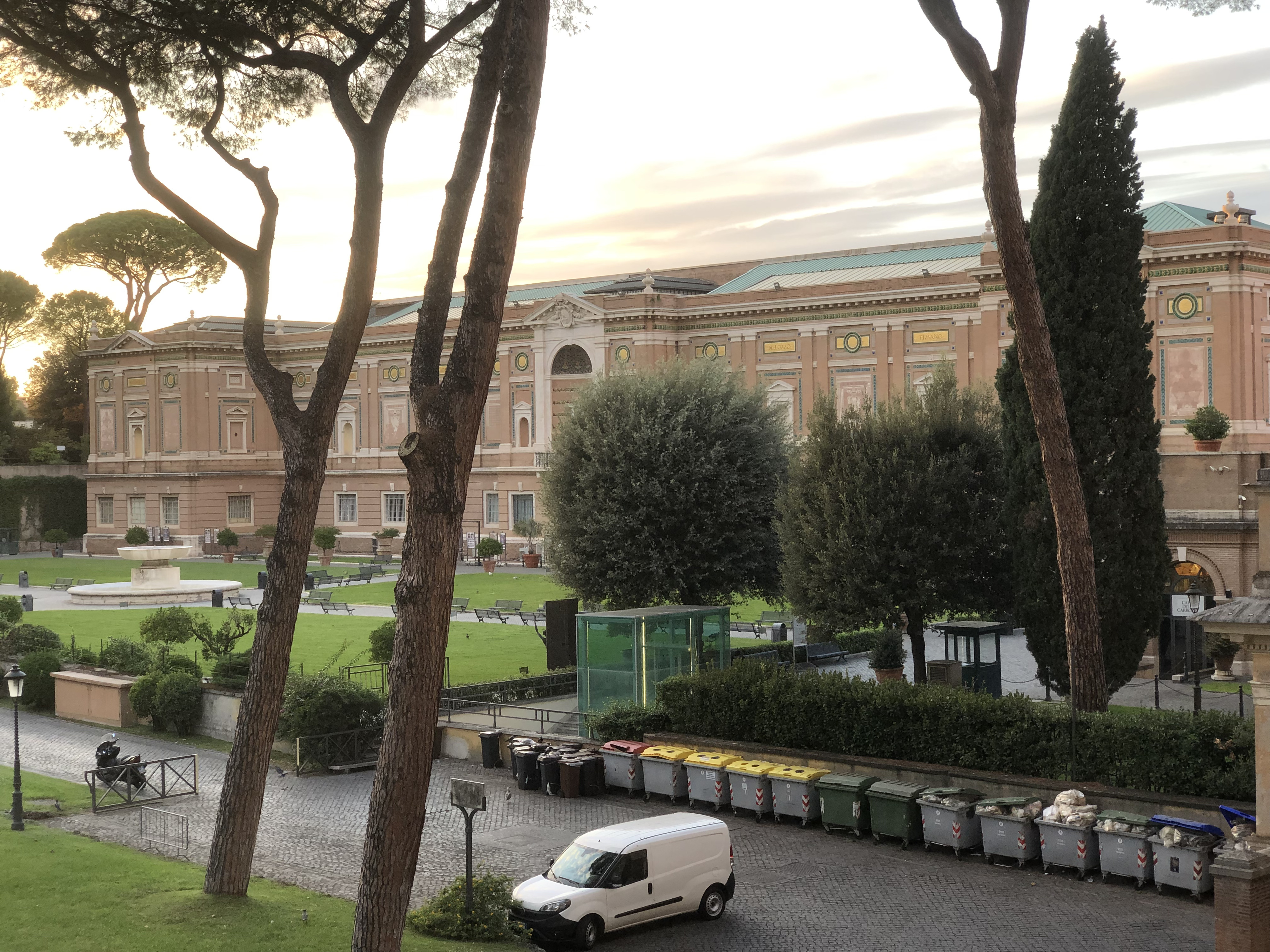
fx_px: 1908
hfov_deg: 36.8
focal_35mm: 52
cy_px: 476
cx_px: 635
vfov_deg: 28.0
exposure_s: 1/60
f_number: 2.4
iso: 16
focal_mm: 6
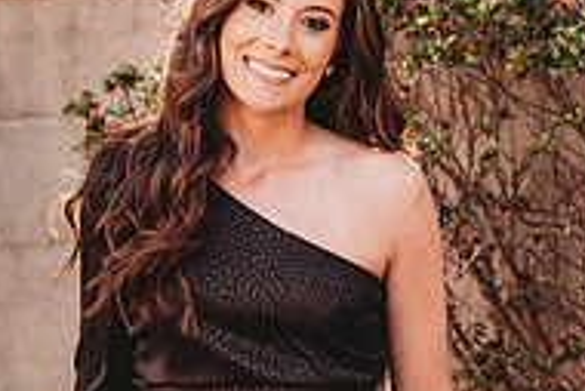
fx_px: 4277
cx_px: 180
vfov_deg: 5.2
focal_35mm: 263
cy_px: 183
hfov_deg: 7.8
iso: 100
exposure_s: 1/250
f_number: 2.5
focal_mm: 85
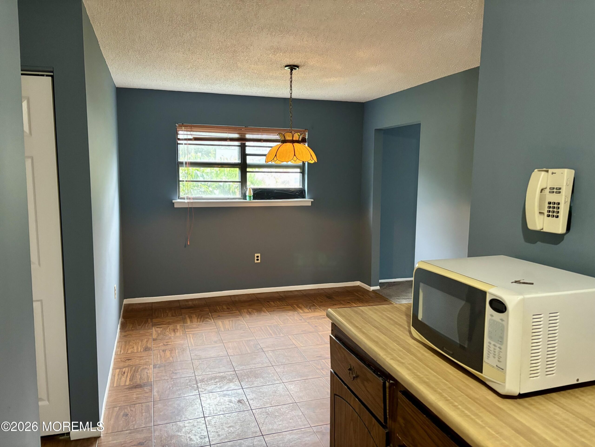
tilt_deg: -4.3
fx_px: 447
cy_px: 224
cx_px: 298
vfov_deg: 53.1
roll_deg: +0.0
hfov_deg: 67.3
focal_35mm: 26
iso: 500
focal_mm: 5.96
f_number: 1.6
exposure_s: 1/60
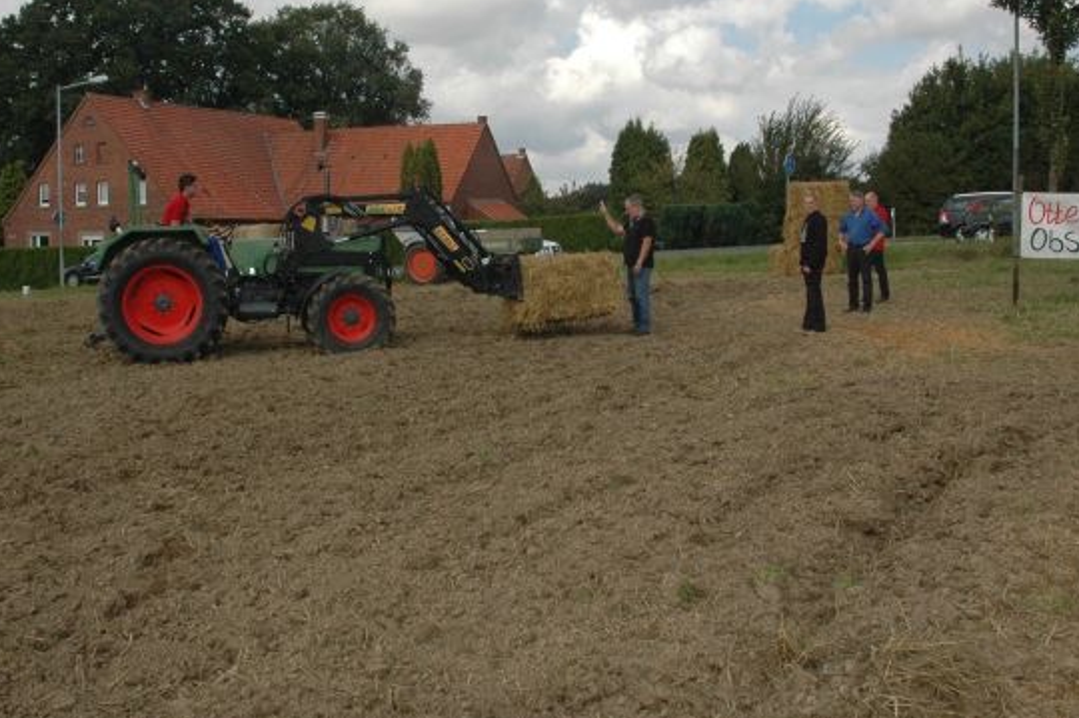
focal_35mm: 40
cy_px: 288
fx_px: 1198
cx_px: 480
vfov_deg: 33.2
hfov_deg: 48.4
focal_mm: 18
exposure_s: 1/500
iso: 400
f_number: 9
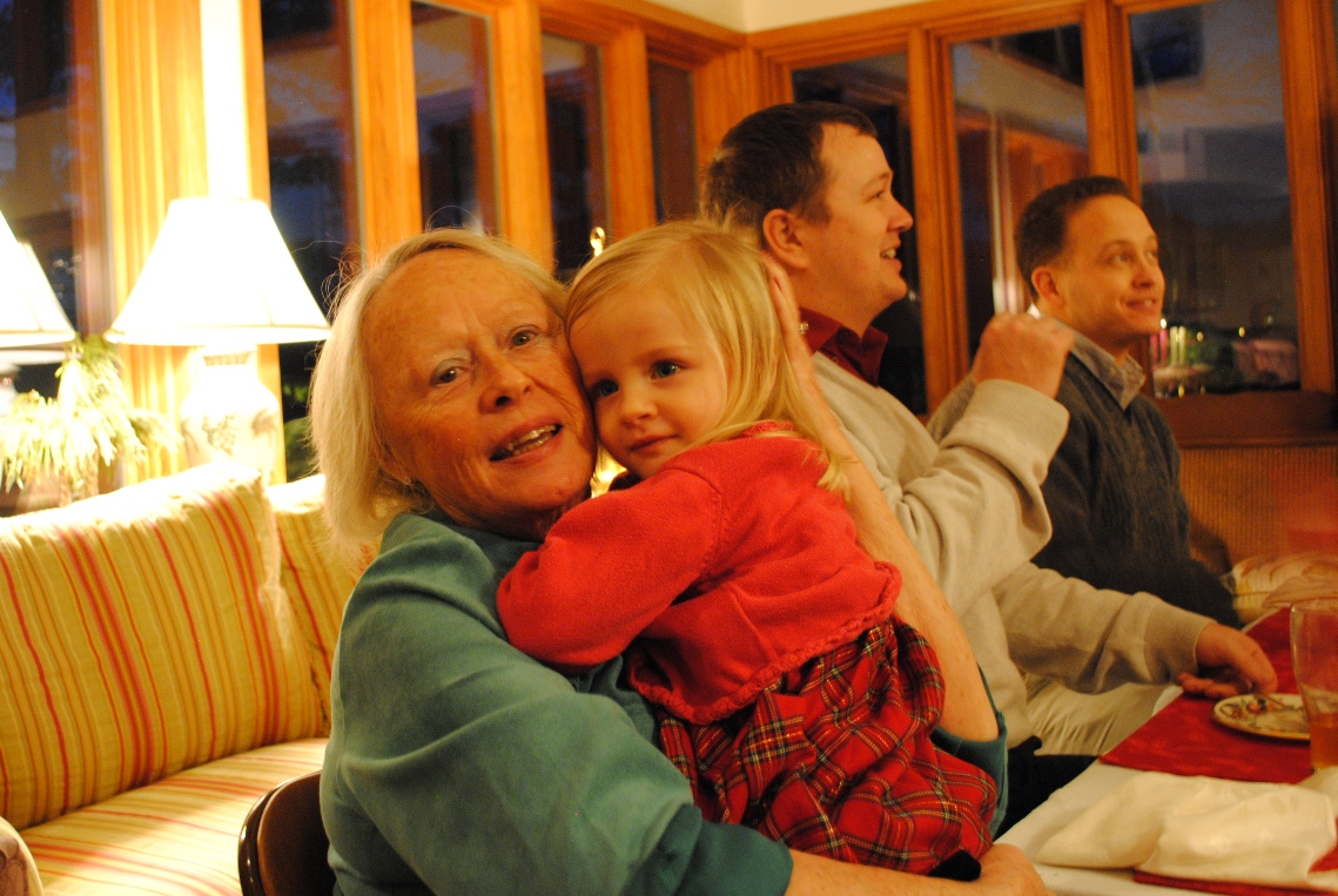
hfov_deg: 57.2
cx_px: 669
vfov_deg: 40.1
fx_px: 1228
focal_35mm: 33
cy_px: 448
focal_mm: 22
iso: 800
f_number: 4
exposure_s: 1/6
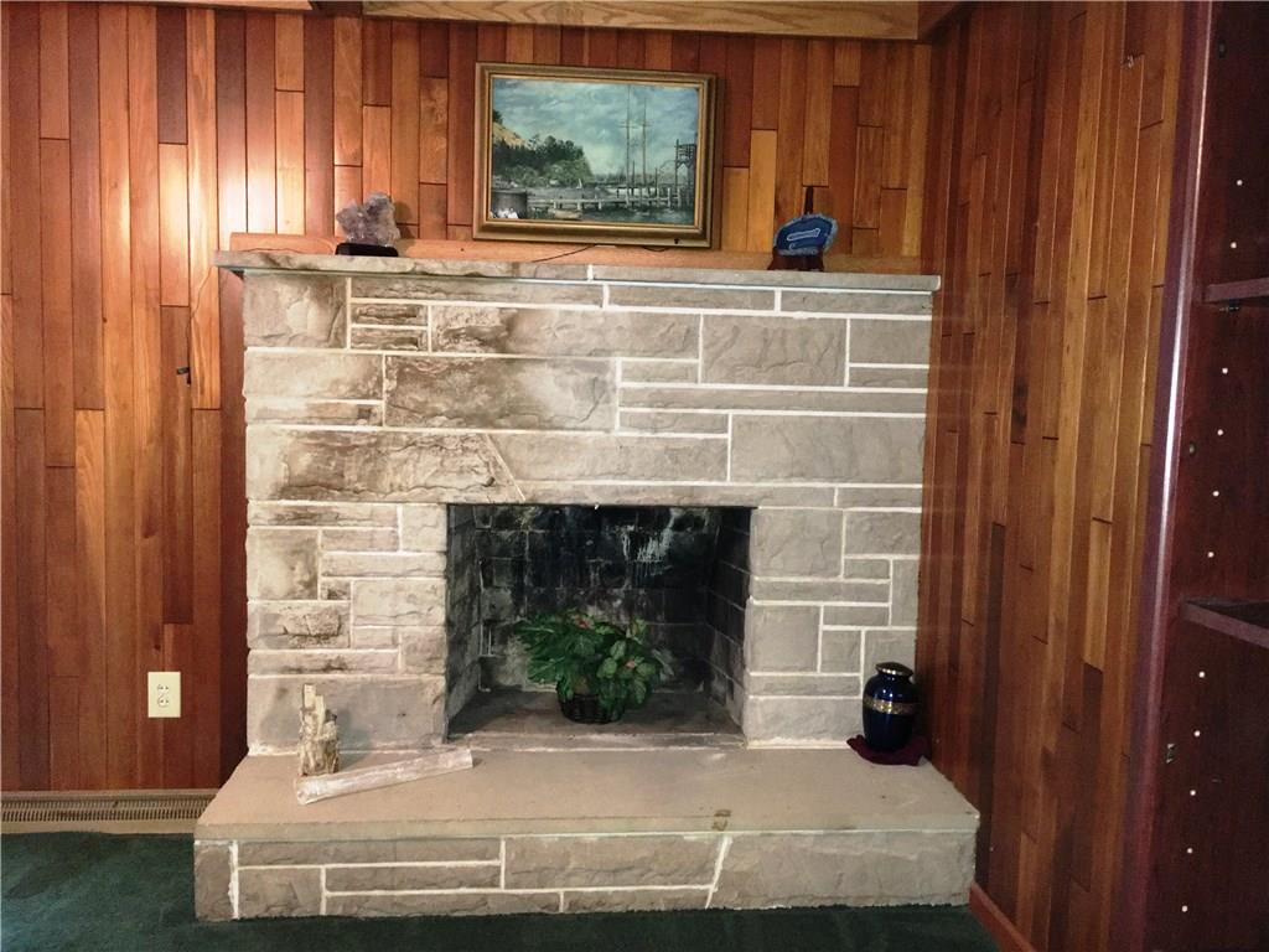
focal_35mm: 29
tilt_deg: -4.3
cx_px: 634
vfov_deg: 48.2
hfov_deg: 61.7
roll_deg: -1.6
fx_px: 1063
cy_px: 476
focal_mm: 4.15
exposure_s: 1/16
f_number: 2.2
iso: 320
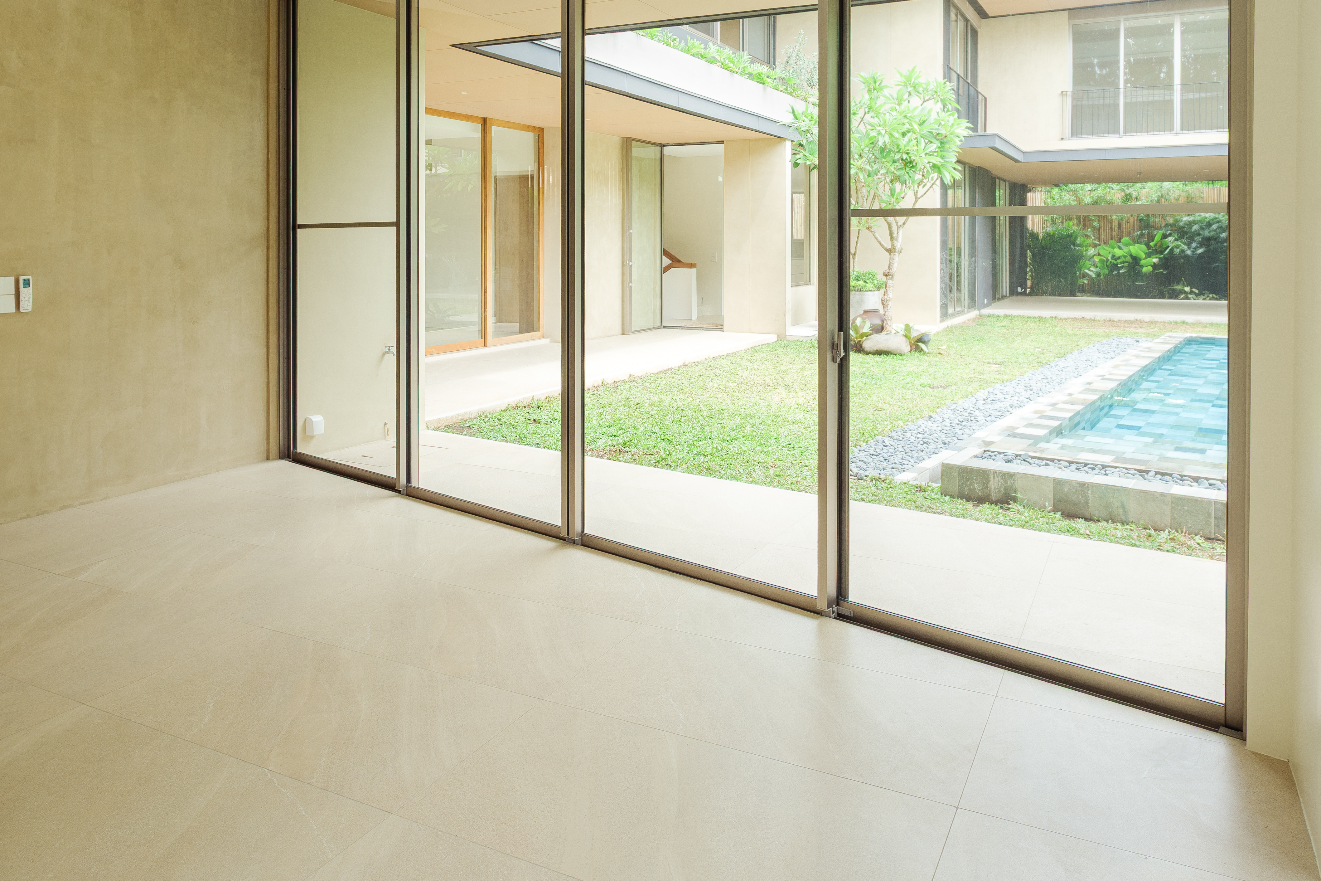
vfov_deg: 50.0
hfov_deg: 71.5
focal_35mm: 25
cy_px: 266
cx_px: 666
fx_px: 917
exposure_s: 1/30
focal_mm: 11
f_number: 8
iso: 320
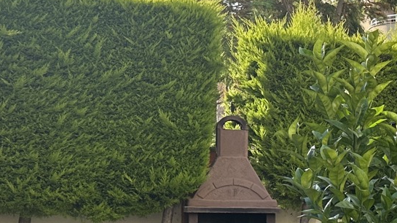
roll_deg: -0.6
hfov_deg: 18.3
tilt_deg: -1.1
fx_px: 1010
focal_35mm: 96
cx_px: 678
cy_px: 222
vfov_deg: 12.4
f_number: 1.78
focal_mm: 6.86
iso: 80
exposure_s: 1/797
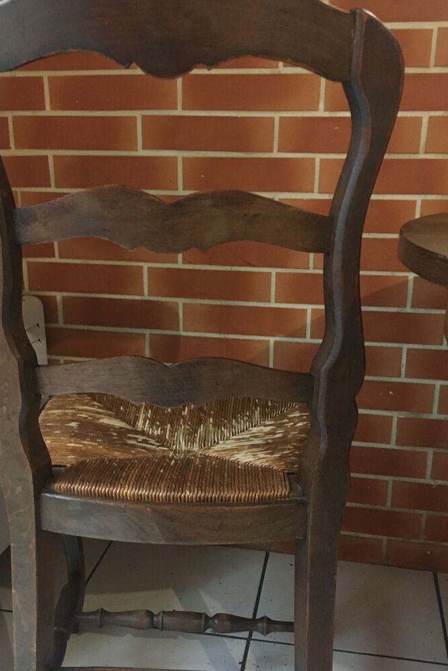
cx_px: 218
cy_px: 395
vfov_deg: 48.2
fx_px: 747
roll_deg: -0.4
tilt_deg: -20.9
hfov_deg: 33.4
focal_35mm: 40
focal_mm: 4.15
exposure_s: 1/17
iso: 400
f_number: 2.2
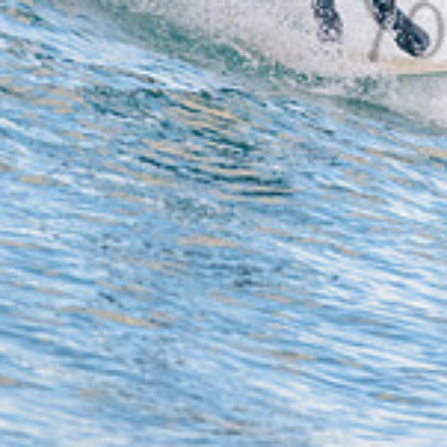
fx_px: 29248
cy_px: -132
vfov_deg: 0.9
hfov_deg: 0.9
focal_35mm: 2002
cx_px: 468
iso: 1250
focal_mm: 500
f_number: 5.6
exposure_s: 1/2000
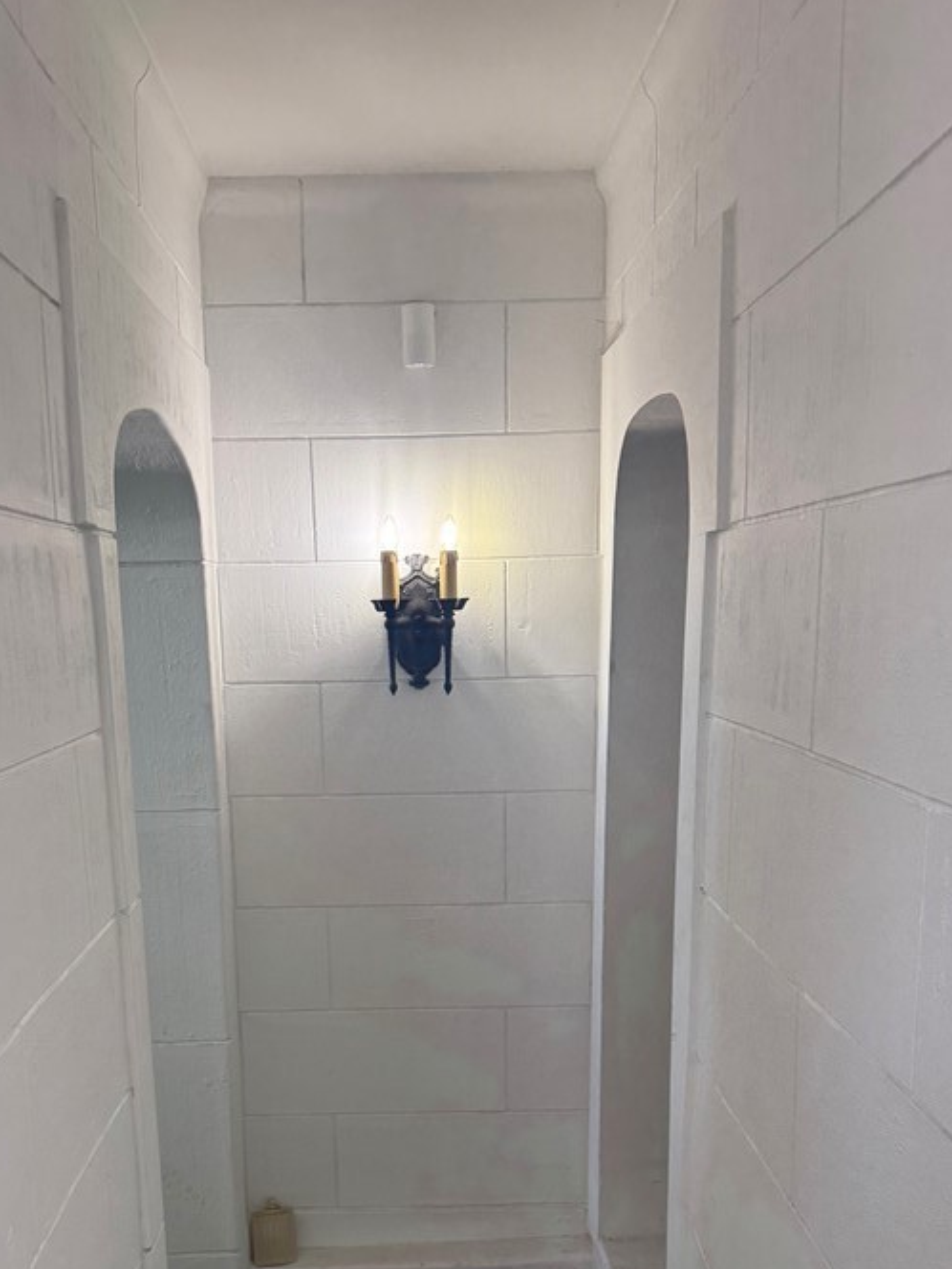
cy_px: 925
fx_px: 1357
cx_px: 405
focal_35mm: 37
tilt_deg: -13.0
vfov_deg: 48.5
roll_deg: +1.3
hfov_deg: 38.6
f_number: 1.78
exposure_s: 1/227
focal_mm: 6.76
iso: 125
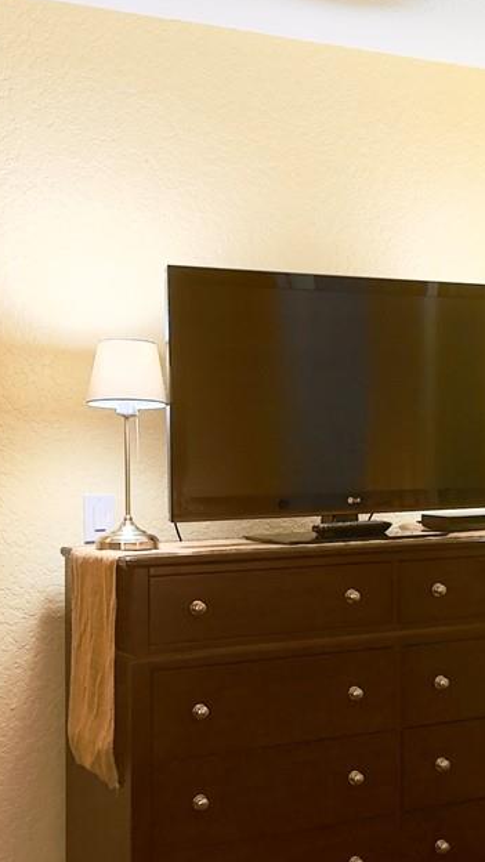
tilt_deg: -0.6
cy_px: 466
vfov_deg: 31.4
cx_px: 513
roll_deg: +1.1
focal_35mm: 67
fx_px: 1532
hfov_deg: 17.5
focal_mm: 6.76
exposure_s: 1/120
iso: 200
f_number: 1.78
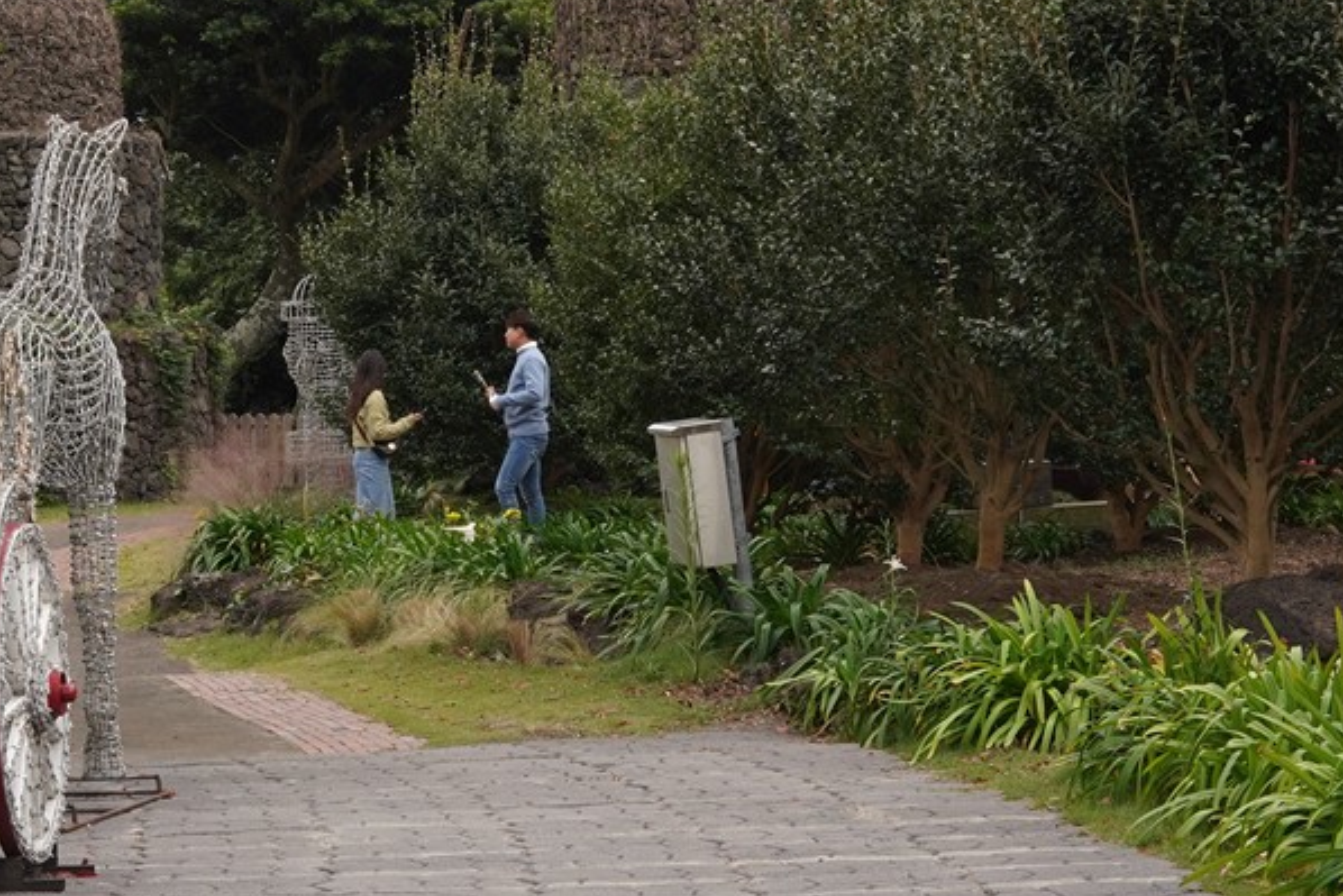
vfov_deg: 11.7
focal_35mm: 117
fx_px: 4366
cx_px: 195
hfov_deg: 17.3
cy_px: 175
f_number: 11
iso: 400
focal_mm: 35
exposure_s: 1/100
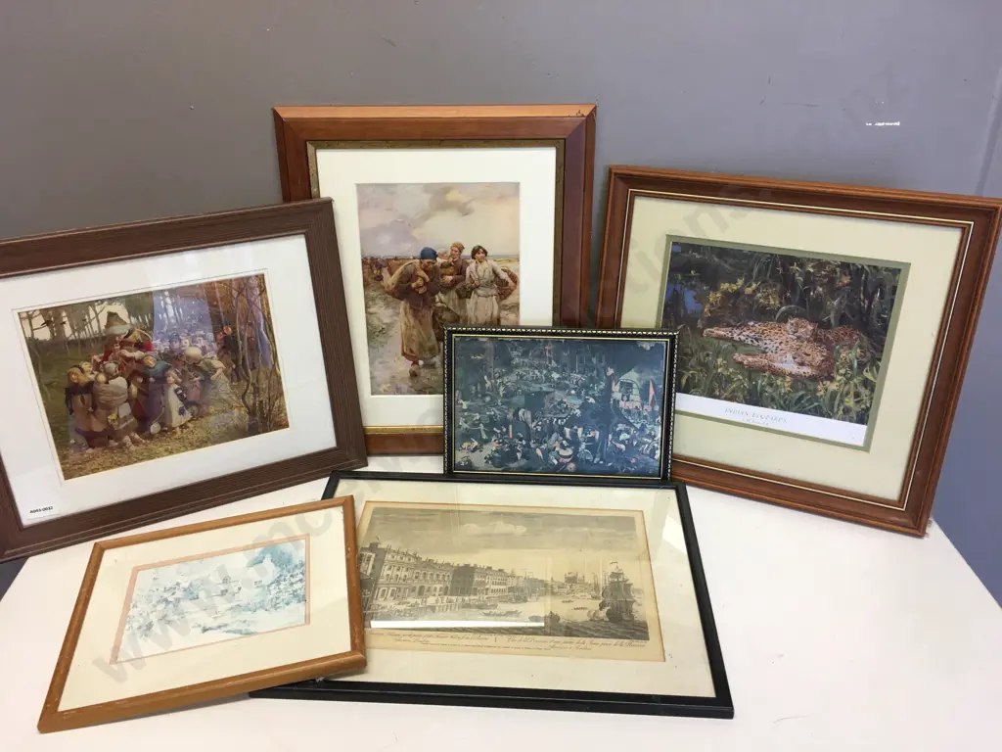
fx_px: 839
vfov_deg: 48.2
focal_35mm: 29
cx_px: 501
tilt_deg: -26.5
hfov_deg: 61.7
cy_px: 376
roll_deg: -0.5
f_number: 2.2
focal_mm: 4.15
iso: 32
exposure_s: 1/33
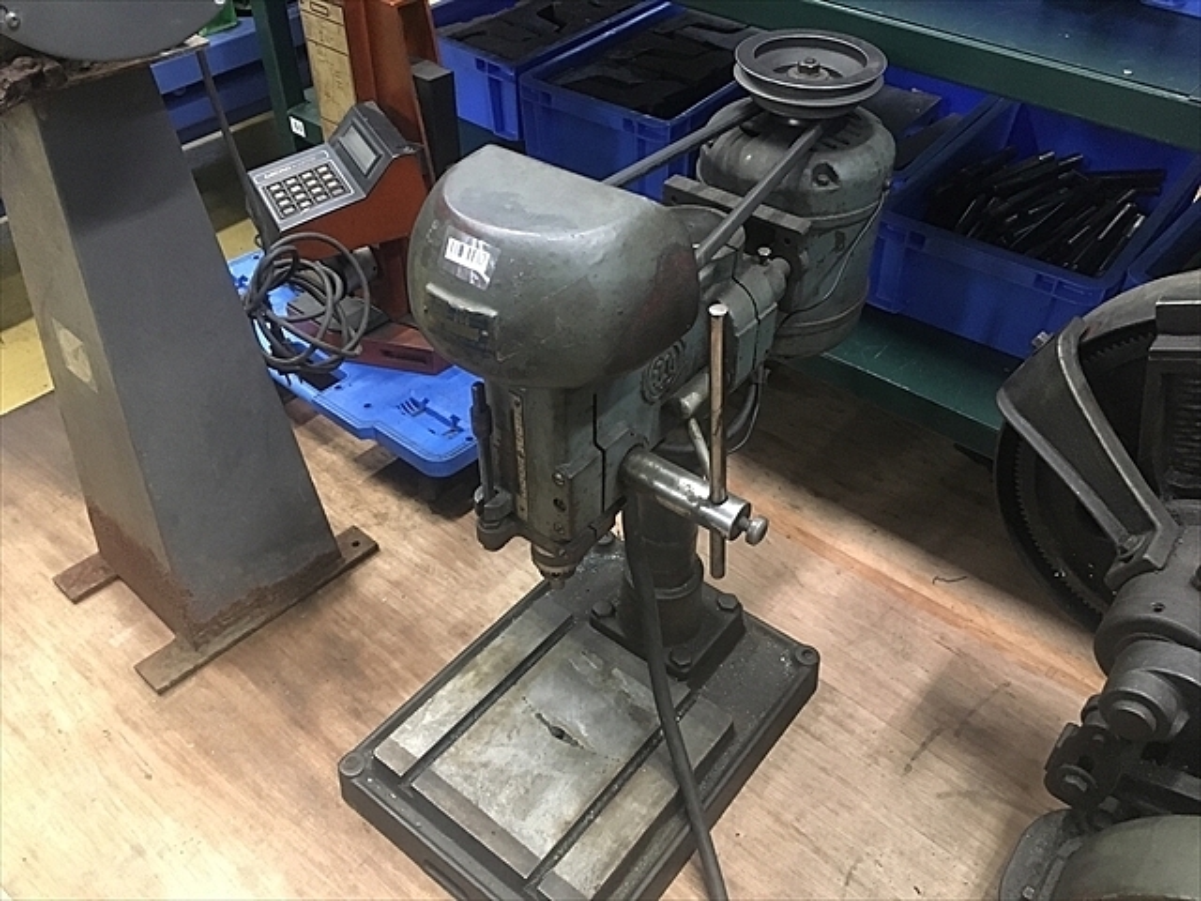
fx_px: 1006
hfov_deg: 61.7
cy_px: 450
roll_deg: -1.2
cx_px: 600
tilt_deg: -41.2
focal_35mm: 29
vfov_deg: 48.2
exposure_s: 1/15
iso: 320
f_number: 2.2
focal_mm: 4.15
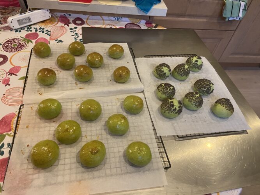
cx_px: 130
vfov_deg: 53.0
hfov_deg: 67.3
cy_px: 98
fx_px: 195
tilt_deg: -46.5
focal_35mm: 26
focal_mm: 4.25
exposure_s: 1/50
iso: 500
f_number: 1.8
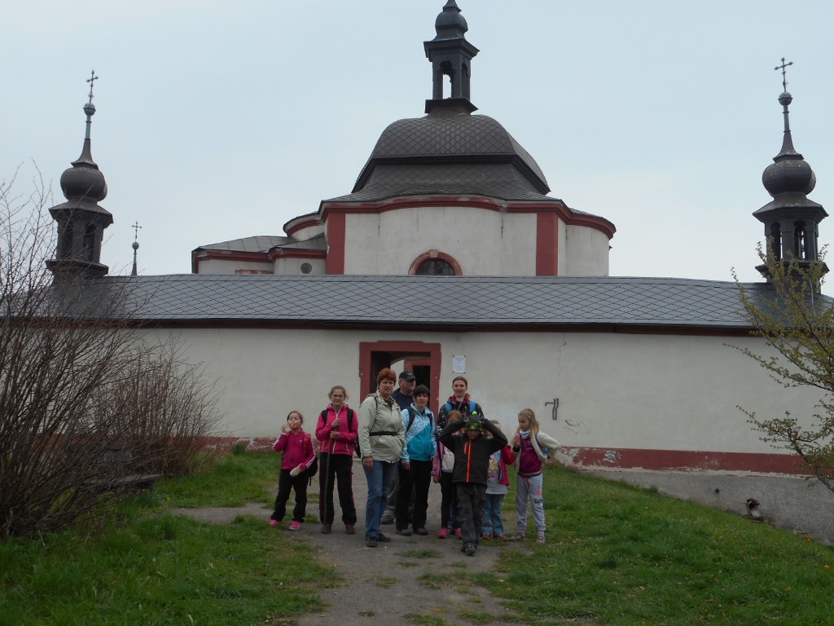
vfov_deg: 36.8
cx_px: 417
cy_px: 313
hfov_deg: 47.9
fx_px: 940
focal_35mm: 39
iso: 80
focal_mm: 6.9
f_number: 4.5
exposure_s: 1/400
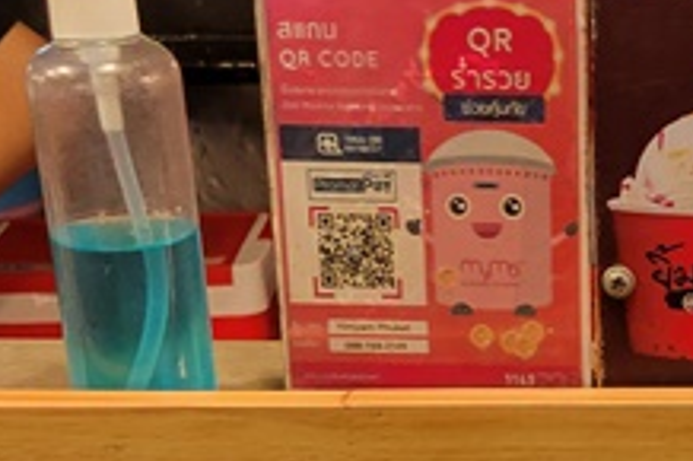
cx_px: 753
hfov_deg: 16.1
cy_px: 795
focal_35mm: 124
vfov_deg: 10.5
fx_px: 2385
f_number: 1.8
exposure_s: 1/100
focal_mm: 5.4
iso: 160
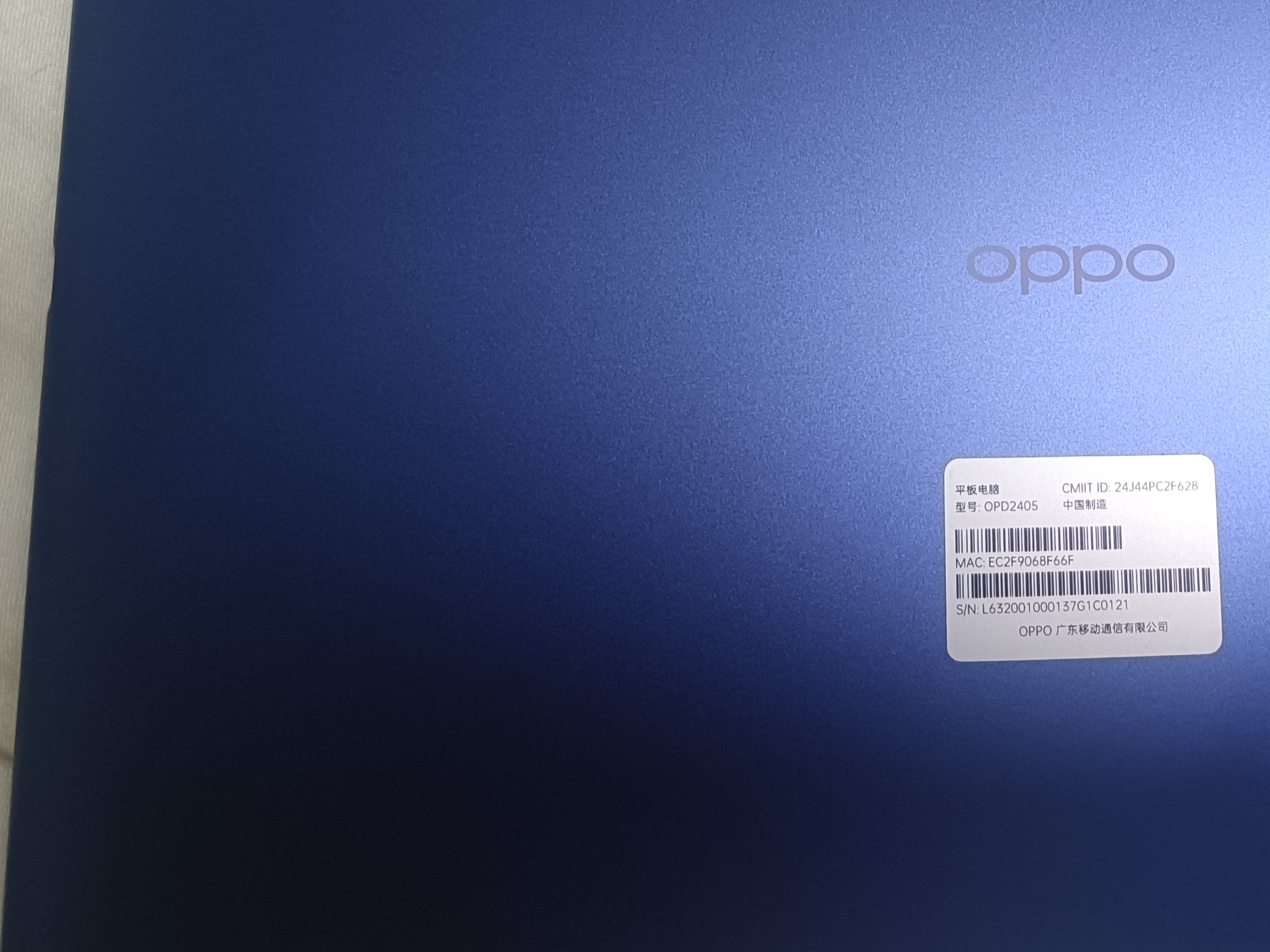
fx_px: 1687
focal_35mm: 46
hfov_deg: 39.7
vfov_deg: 31.0
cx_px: 1010
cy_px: 255
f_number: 1.8
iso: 1233
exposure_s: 1/30
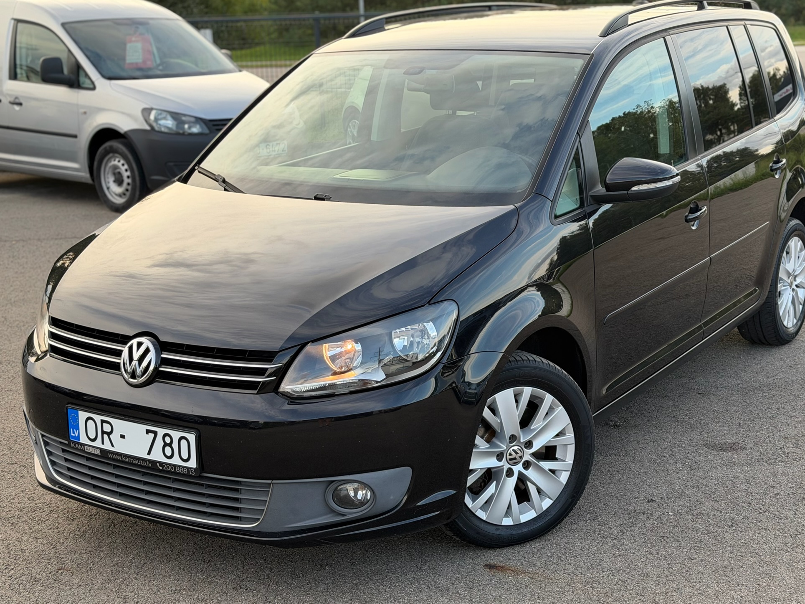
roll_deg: -0.6
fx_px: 1186
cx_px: 421
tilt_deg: -12.6
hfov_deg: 37.5
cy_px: 285
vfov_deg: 28.6
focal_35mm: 51
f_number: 1.78
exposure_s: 1/293
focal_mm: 6.76
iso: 80
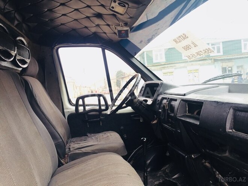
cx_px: 124
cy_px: 93
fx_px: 208
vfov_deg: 48.2
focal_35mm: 29
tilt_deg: -2.4
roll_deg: +4.8
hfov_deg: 61.7
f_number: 2.2
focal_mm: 4.15
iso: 32
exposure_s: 1/126
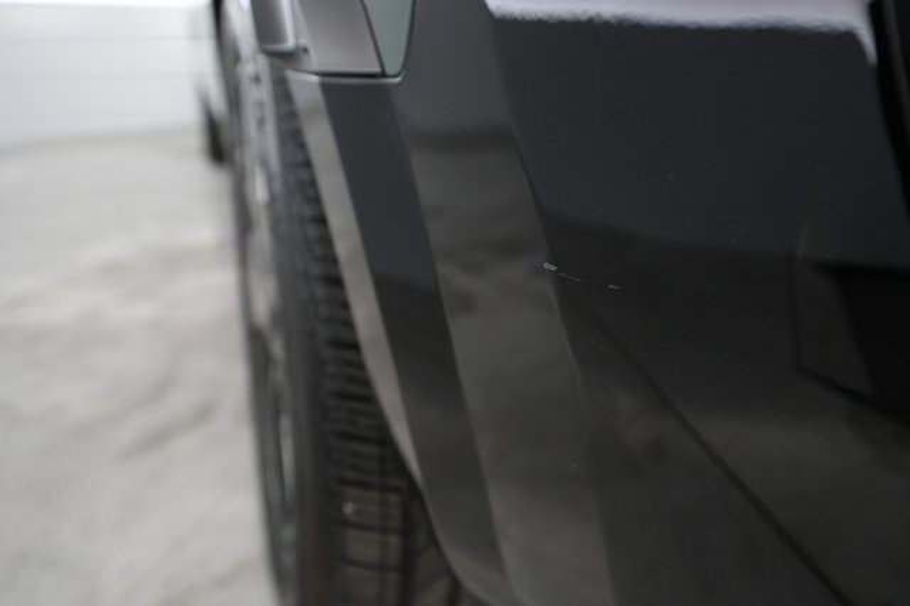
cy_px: 303
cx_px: 455
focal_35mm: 28
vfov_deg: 46.4
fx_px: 707
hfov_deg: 65.5
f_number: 5
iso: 5000
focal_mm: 28
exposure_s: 1/125
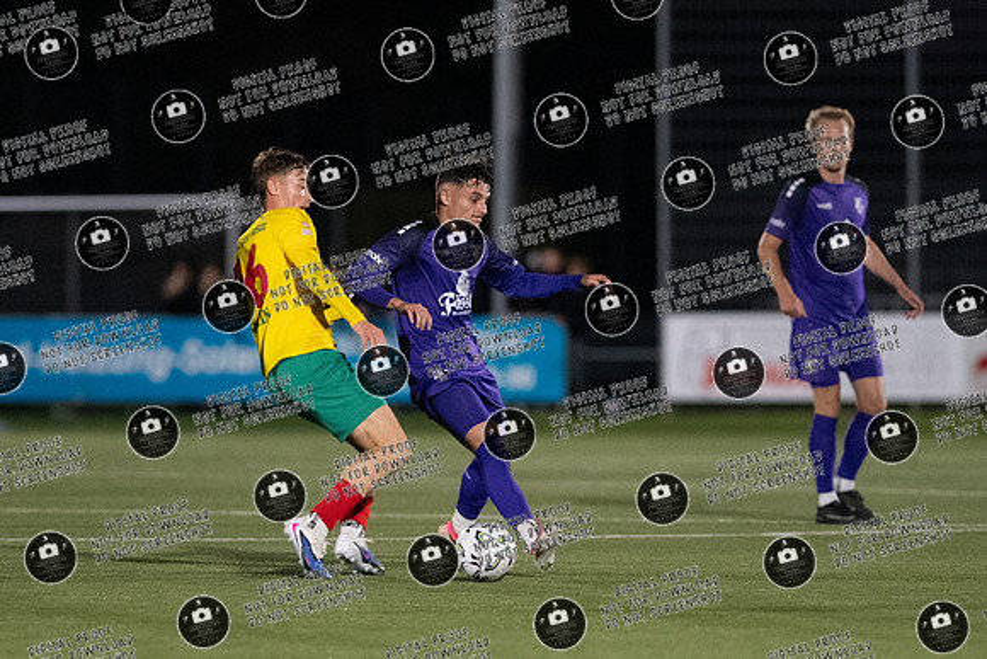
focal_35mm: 496
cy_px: 369
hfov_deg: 4.2
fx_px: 13610
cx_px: 495
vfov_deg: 2.8
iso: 10000
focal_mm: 300
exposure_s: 1/1250
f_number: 3.5
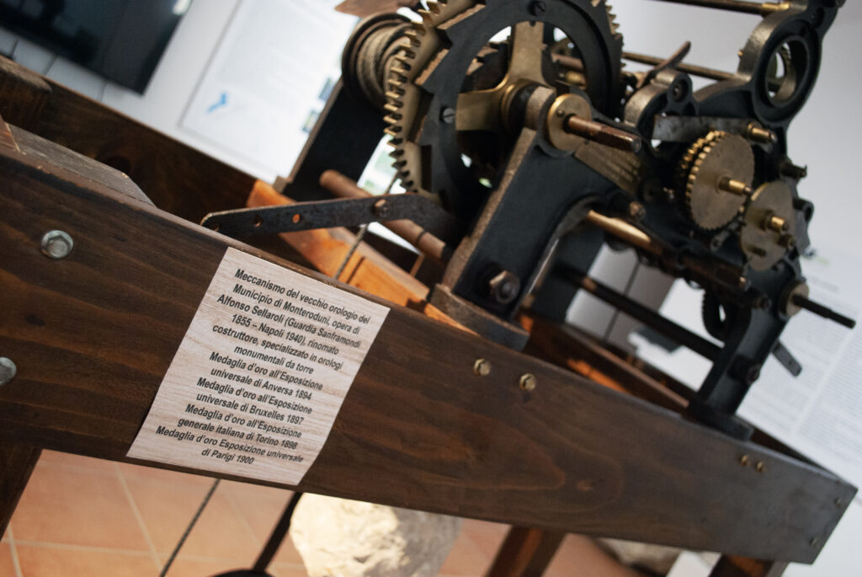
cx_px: 431
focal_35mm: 33
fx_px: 791
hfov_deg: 57.2
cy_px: 288
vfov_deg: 40.1
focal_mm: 22
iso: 200
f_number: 4
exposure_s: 1/40
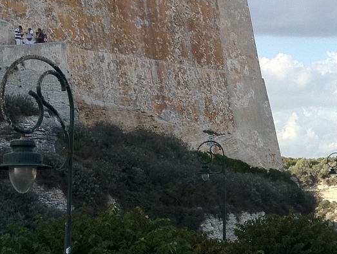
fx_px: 1042
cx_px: 371
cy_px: 147
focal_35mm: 107
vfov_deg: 13.8
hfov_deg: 17.7
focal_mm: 4.28
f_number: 2.4
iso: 64
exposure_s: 1/581
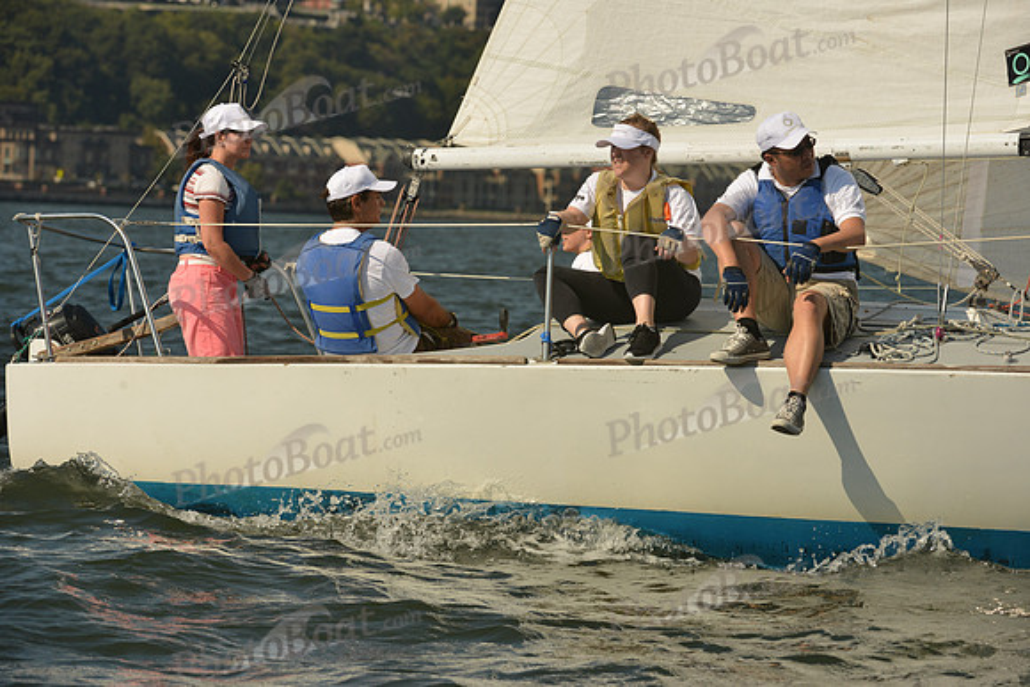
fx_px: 6009
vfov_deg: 6.5
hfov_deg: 9.8
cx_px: 515
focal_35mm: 210
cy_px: 344
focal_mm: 210
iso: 320
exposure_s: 1/1250
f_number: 8
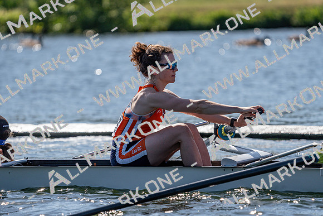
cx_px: 162
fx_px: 3563
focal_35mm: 397
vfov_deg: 3.5
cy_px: 108
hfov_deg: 5.2
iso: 200
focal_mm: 397
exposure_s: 1/2000
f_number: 6.3
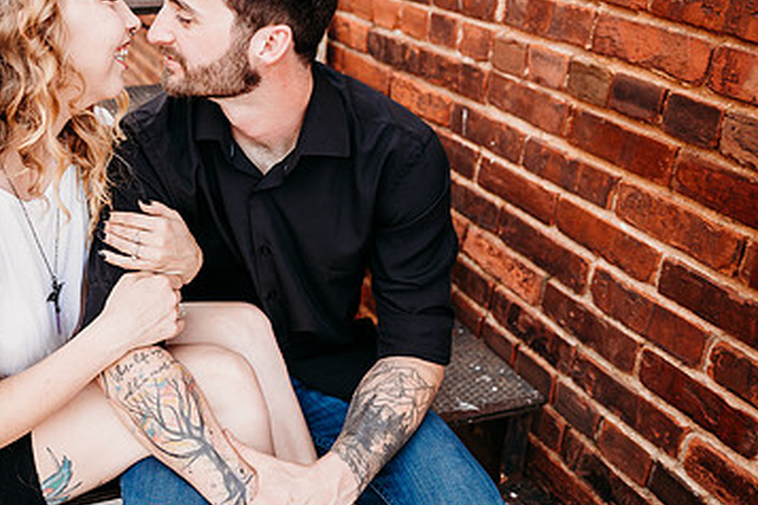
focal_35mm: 39
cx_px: 176
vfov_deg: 33.5
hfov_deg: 47.4
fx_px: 821
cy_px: 124
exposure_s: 1/500
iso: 100
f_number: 2.8
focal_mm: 24
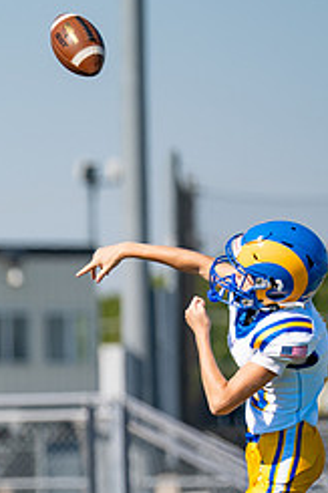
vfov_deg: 3.4
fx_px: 8197
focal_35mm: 599
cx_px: -251
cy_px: 438
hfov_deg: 2.3
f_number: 2.8
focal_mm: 200
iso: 100
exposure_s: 1/2500
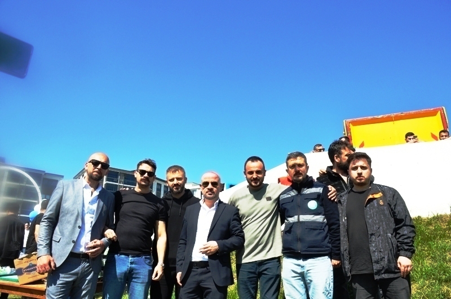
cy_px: 150
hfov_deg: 67.5
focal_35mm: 27
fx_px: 338
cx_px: 226
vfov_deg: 47.8
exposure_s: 1/400
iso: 200
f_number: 10
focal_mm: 18
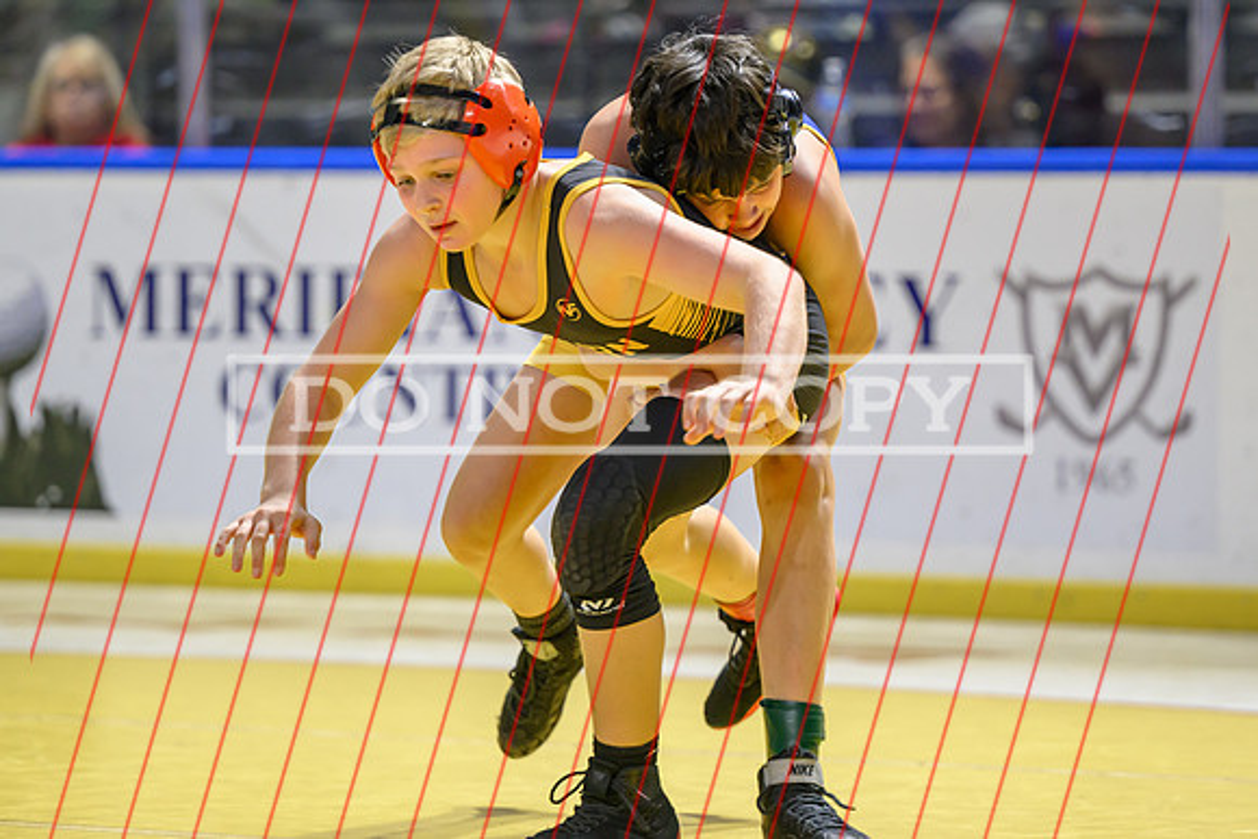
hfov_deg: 10.6
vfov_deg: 7.1
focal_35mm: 195
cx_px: 684
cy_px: 269
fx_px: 6803
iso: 2800
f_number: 2.8
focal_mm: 140
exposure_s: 1/800
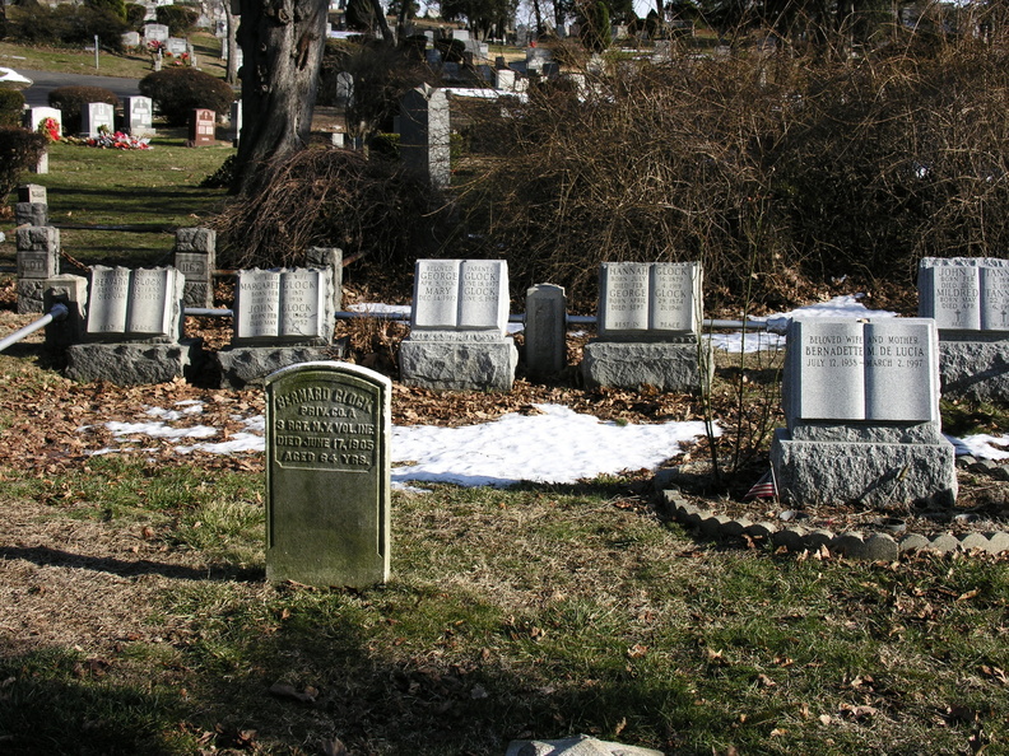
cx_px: 504
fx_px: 1457
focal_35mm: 50
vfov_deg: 29.1
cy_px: 378
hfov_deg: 38.2
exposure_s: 1/138
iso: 50
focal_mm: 12.7
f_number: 7
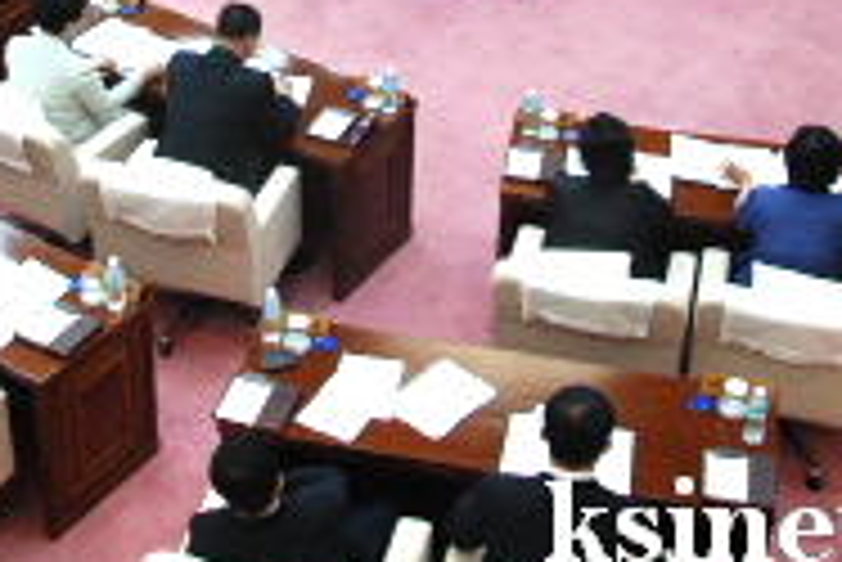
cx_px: 311
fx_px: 1685
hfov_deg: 27.9
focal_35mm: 72
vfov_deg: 18.1
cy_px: -99
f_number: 4
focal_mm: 18
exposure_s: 1/60
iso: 800
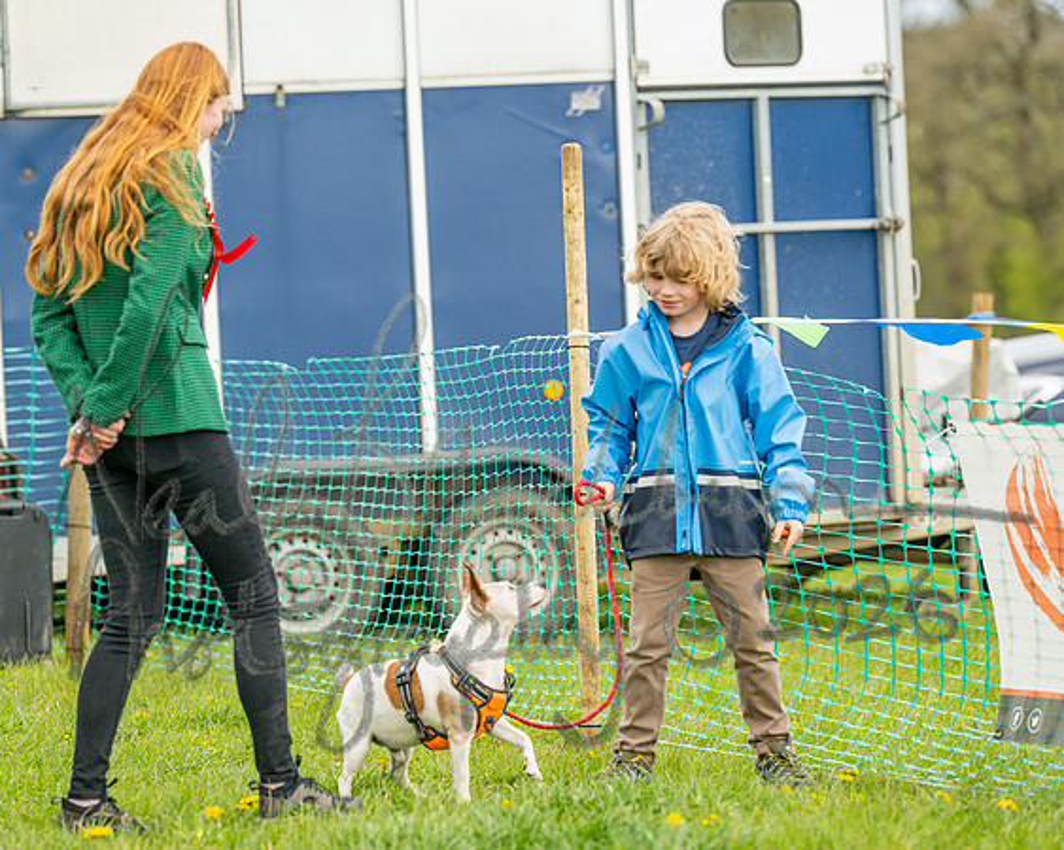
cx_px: 536
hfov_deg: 10.1
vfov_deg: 8.1
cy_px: 425
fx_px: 6027
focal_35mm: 191
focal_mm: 170
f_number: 4
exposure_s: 1/1600
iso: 400
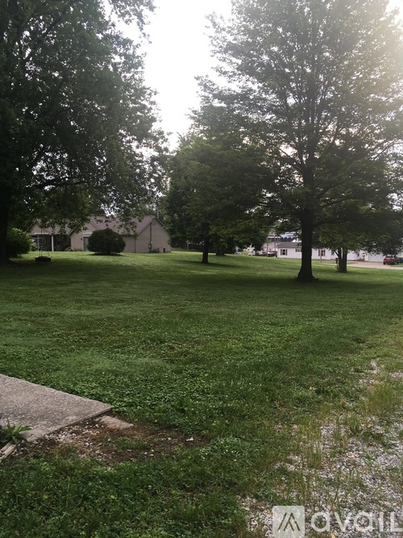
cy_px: 269
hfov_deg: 48.2
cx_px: 202
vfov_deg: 61.7
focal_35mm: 29
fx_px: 450
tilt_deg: -3.6
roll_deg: -0.5
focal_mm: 4.15
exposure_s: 1/185
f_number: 2.2
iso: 25
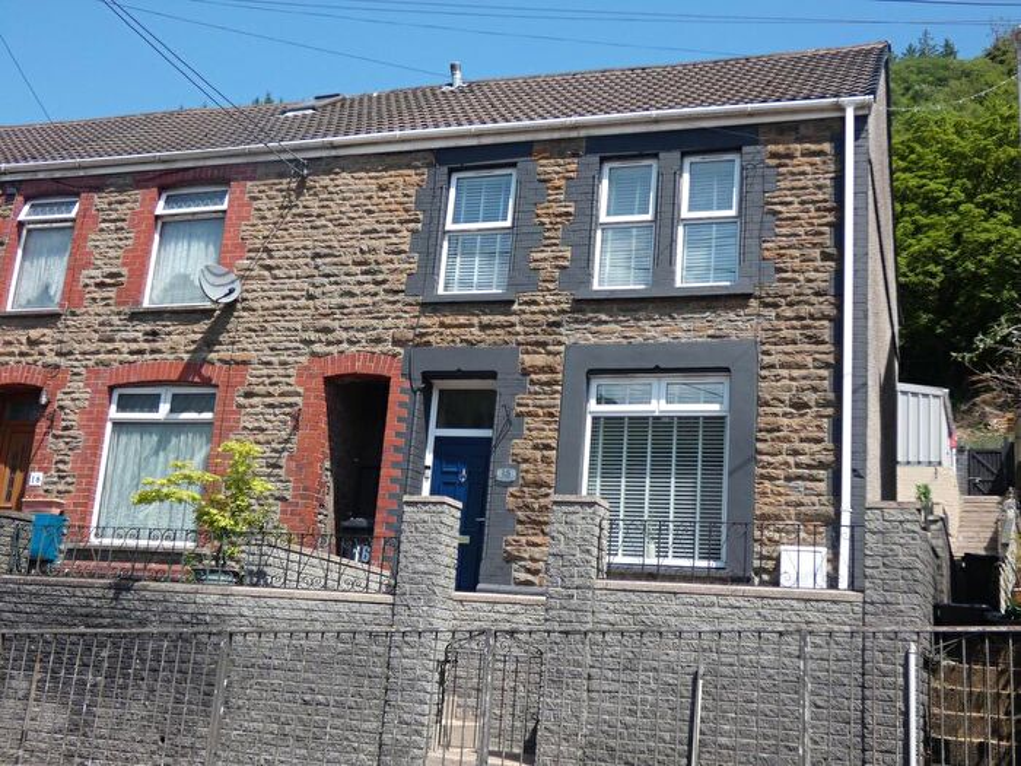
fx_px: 1209
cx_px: 510
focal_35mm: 41
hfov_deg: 45.8
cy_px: 383
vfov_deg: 35.1
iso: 80
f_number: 3.6
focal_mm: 7.3
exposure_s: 1/640
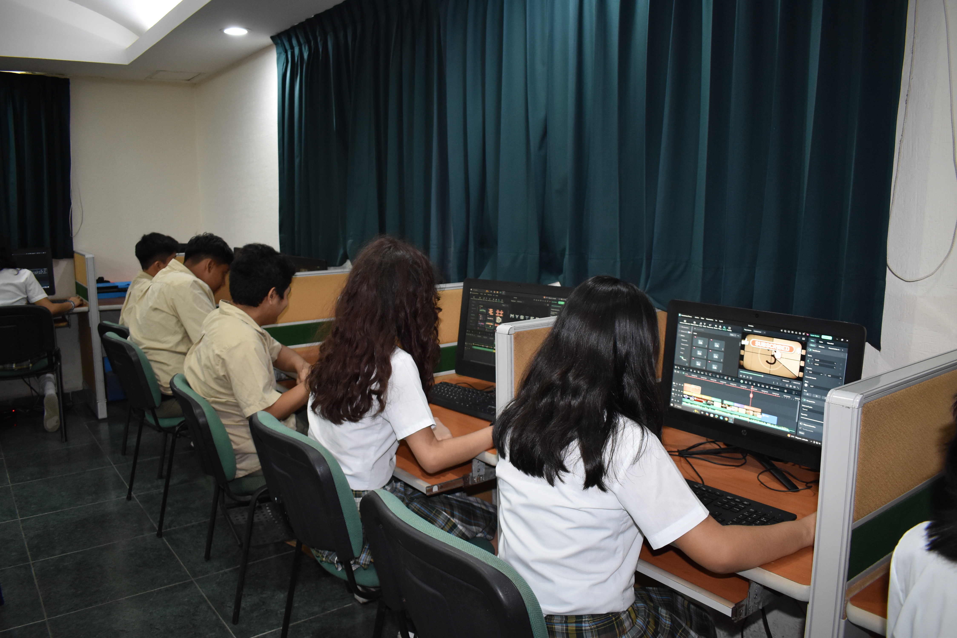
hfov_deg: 67.4
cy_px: 319
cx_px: 478
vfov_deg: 48.0
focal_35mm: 27
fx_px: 718
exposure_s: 1/60
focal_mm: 18
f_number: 3.5
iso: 1100
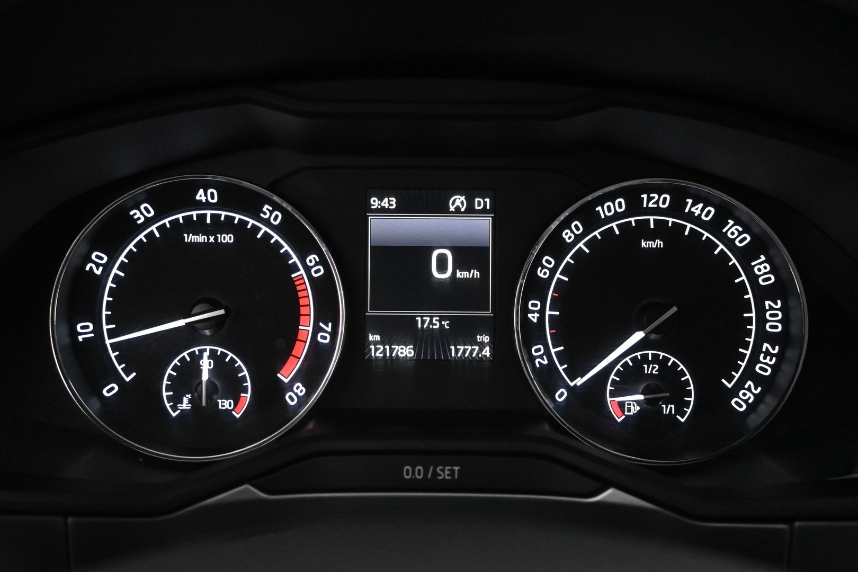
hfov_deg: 55.1
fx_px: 822
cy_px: 286
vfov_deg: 38.4
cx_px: 429
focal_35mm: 34
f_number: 4.2
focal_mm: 23
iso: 6400
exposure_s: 1/50
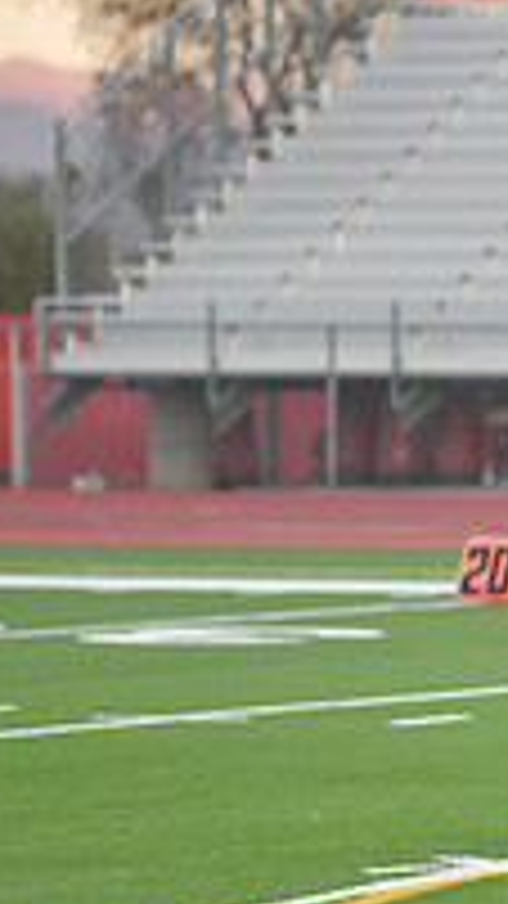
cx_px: 976
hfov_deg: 3.3
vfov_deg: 5.9
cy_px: 528
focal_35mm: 363
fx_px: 8696
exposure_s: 1/3200
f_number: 2.8
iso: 2500
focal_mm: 120
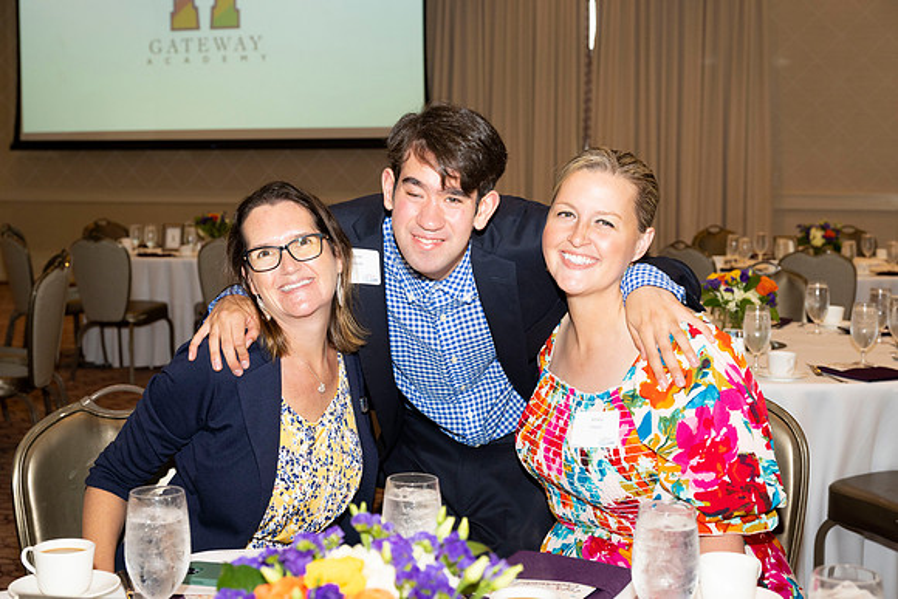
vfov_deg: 25.1
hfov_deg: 36.9
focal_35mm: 54
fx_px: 1347
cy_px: 300
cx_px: 449
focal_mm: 54
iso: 1000
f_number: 5.6
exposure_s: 1/80
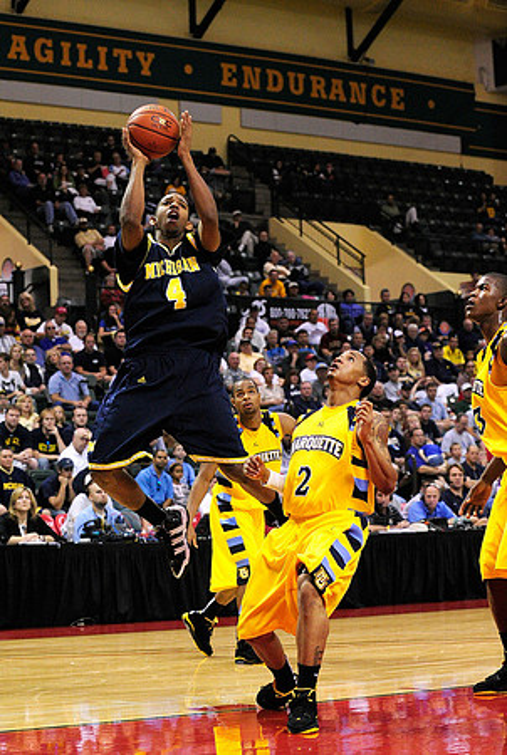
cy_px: 378
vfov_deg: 28.8
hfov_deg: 19.5
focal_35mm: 70
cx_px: 254
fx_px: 1472
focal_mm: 70
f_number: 3.5
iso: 3200
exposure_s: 1/800
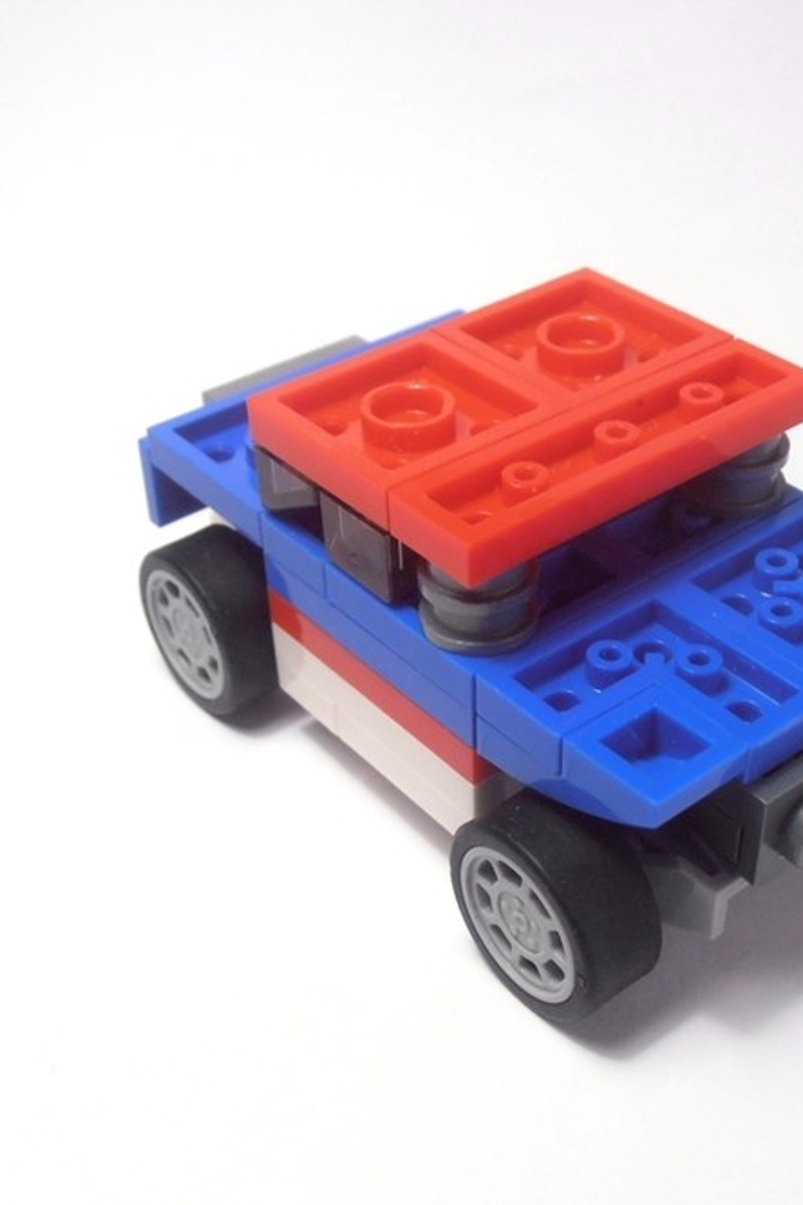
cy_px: 596
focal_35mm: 52
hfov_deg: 25.9
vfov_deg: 38.2
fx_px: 1740
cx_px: 496
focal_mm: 6.61
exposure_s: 1/80
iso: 80
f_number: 3.9
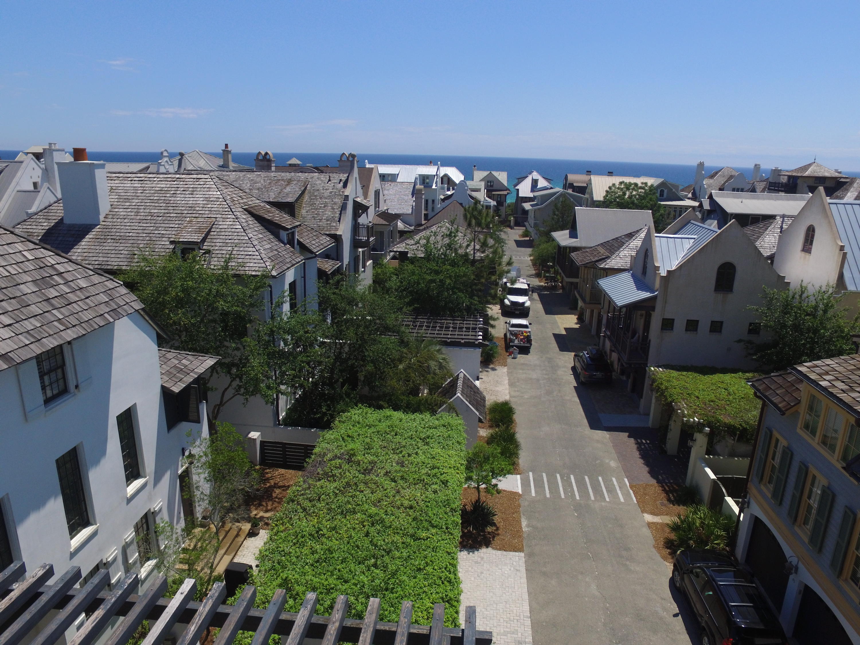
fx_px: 497
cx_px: 430
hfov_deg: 81.7
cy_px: 322
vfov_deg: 66.0
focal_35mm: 20
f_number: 2.8
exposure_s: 1/2320
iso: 100
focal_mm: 3.61
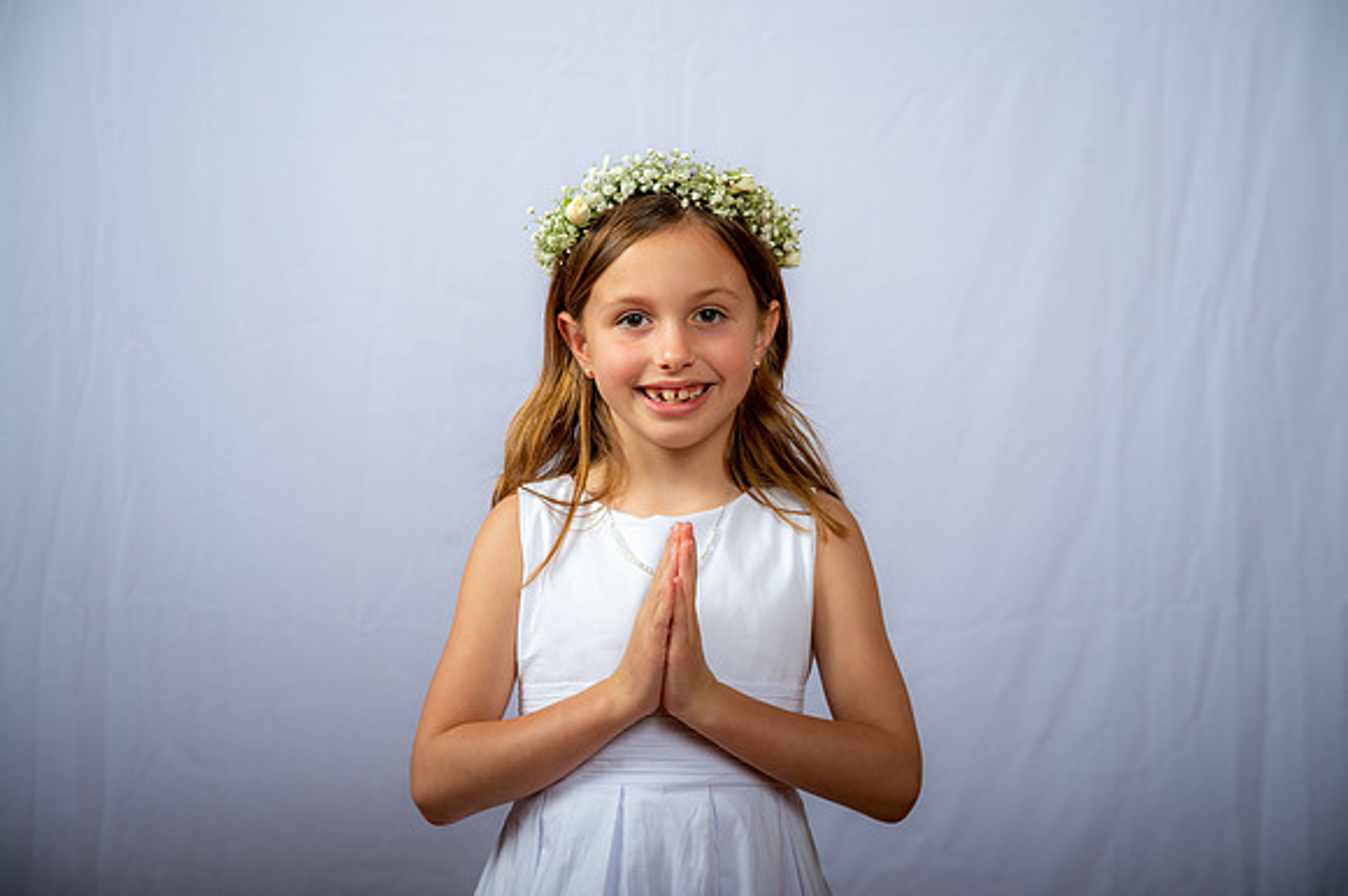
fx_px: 2694
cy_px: 448
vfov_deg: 18.9
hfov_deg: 28.1
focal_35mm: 72
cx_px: 674
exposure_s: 1/200
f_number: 6.3
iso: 250
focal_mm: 72
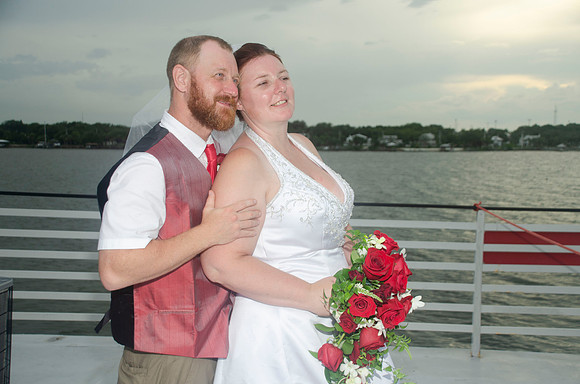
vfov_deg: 27.9
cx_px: 290
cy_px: 192
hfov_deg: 41.2
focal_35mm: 48
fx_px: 772
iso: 100
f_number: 5.6
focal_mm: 32
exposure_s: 1/250
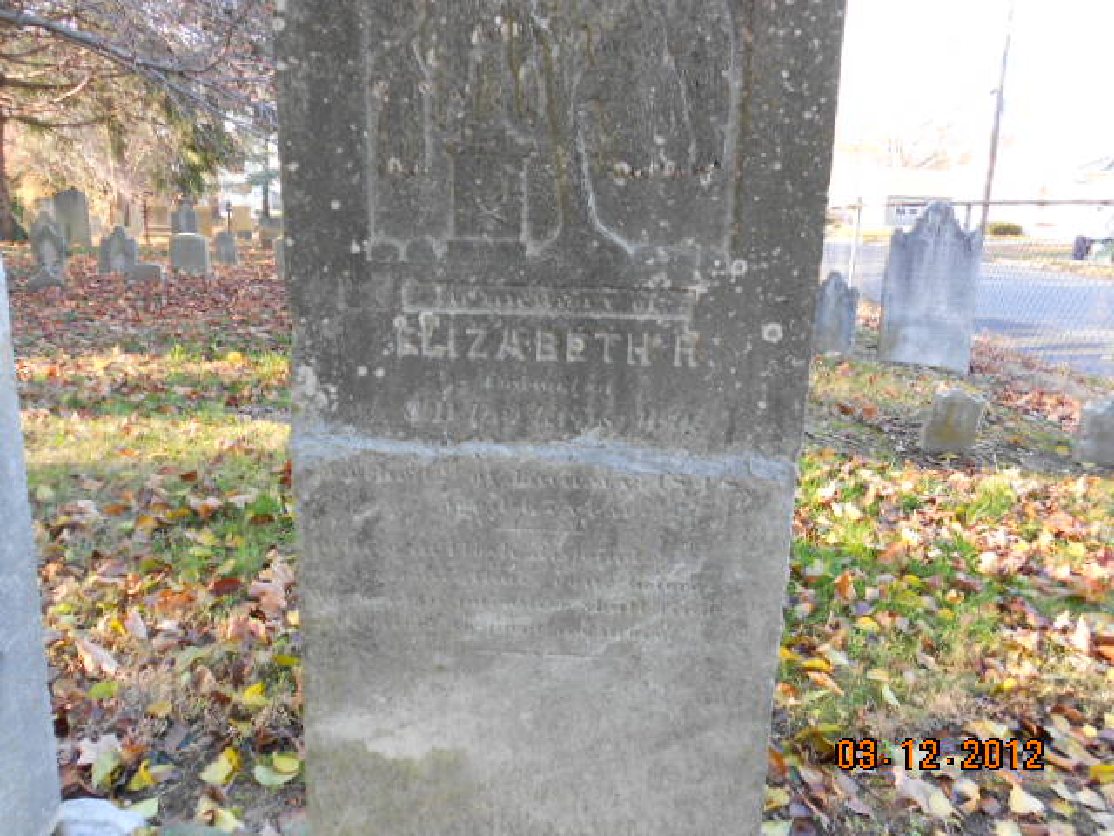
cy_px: 418
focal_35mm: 29
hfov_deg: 61.7
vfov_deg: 48.2
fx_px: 933
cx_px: 557
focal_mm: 5.1
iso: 80
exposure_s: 1/30
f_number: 3.4
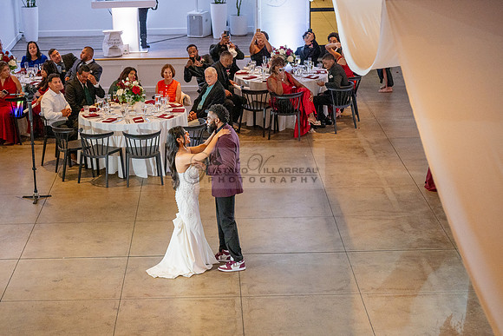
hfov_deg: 27.0
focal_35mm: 75
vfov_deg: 18.2
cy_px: 183
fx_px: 1046
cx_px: 212
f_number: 4
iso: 2000
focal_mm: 64
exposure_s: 1/200
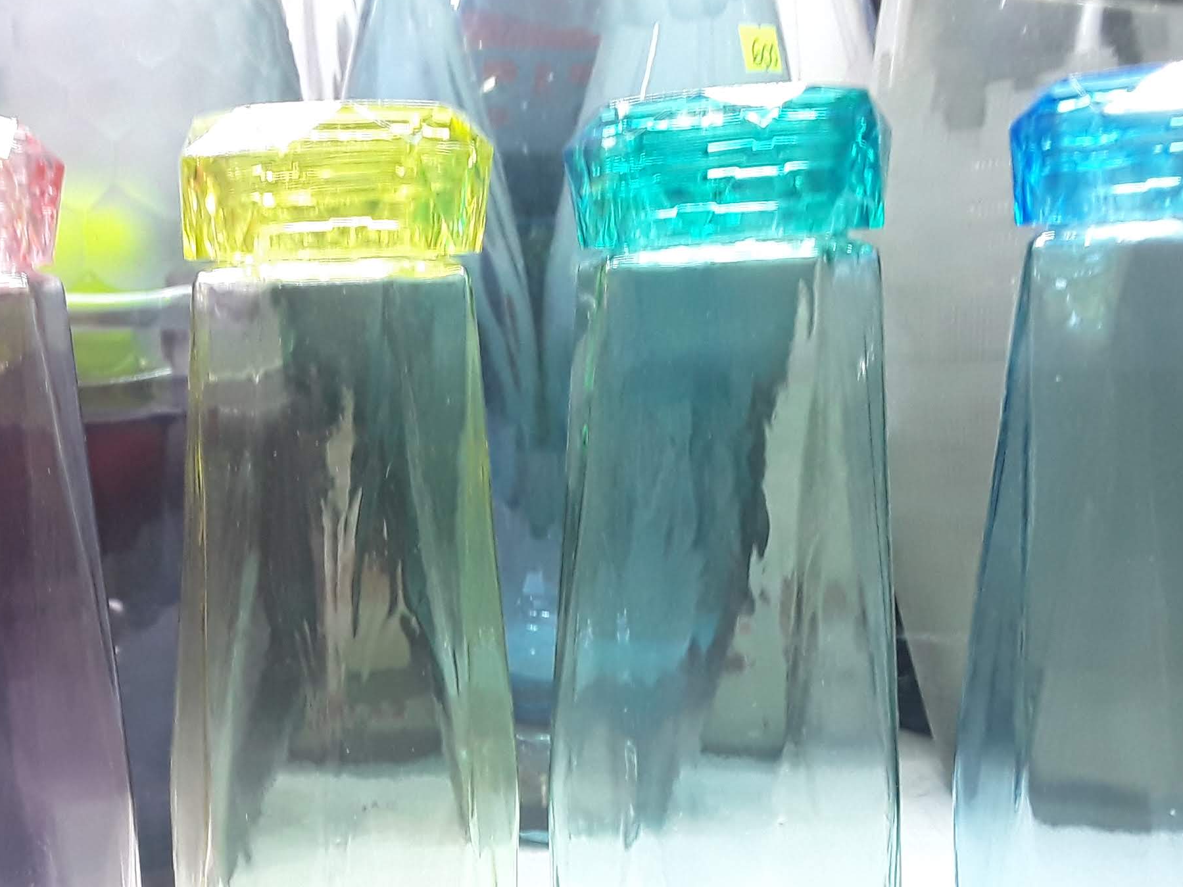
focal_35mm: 49
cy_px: 671
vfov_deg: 29.2
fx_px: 1674
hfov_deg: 38.0
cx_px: 309
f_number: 1.9
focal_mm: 2.91
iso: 80
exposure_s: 1/33
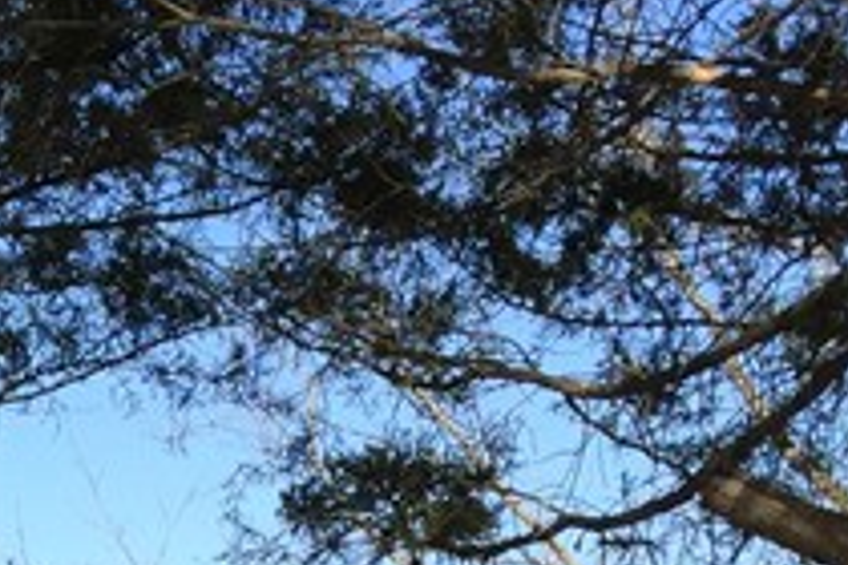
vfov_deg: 8.4
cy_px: 1429
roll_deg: -1.4
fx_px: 3462
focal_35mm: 147
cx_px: -493
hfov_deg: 13.1
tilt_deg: -6.9
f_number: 2.2
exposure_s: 1/1068
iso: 32
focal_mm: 4.15
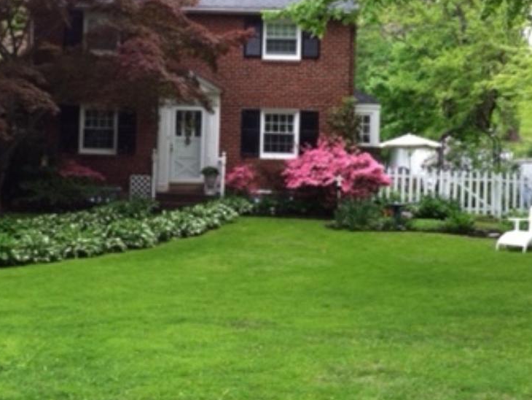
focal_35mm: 69
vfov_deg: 21.2
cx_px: 144
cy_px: 110
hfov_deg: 27.8
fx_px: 1061
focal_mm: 3.85
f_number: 2.8
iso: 80
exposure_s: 1/120
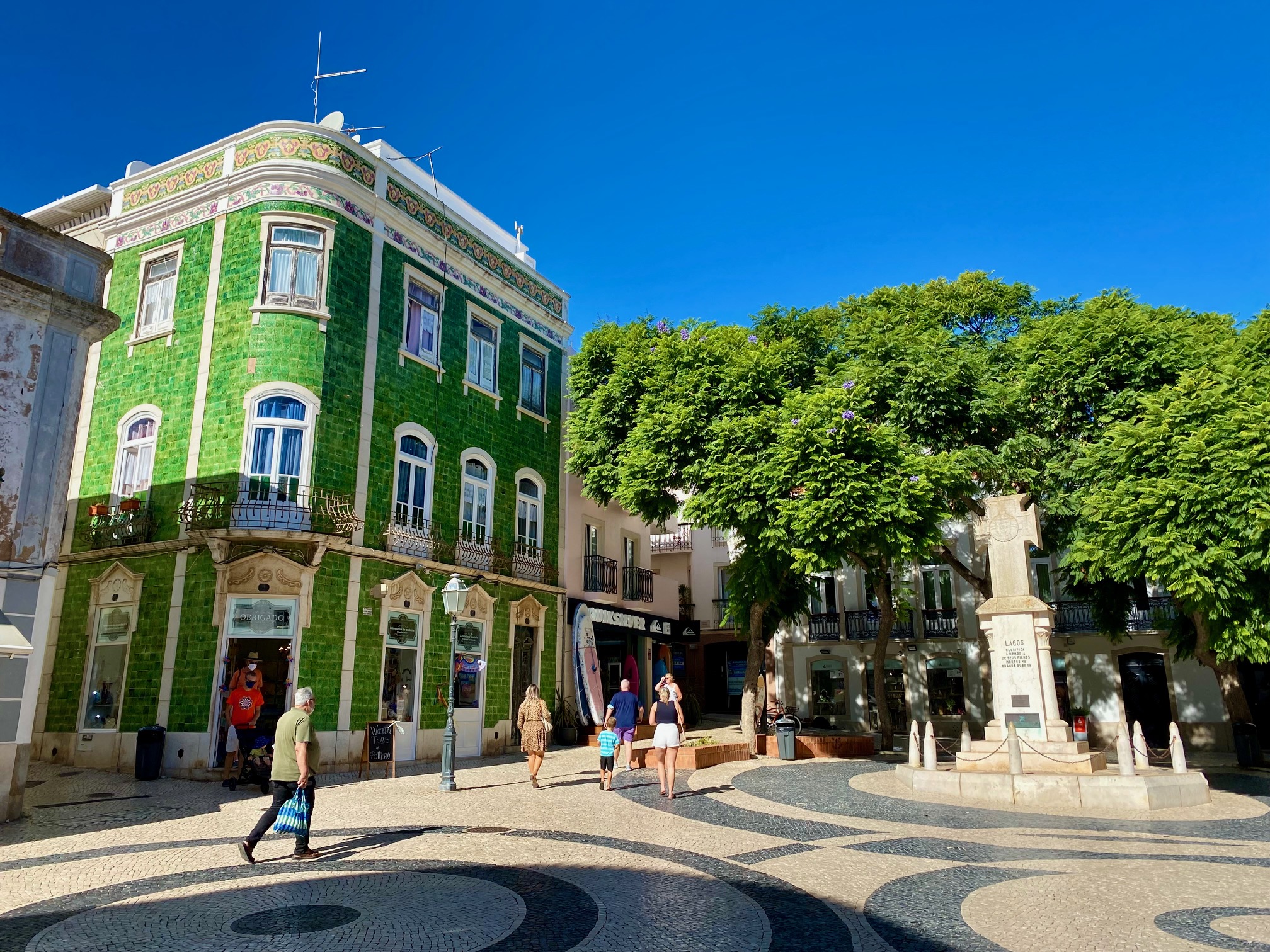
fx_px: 954
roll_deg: +0.2
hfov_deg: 67.3
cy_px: 476
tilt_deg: +14.3
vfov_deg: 53.1
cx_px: 635
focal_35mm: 26
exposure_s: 1/2028
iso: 32
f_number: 1.8
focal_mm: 4.25
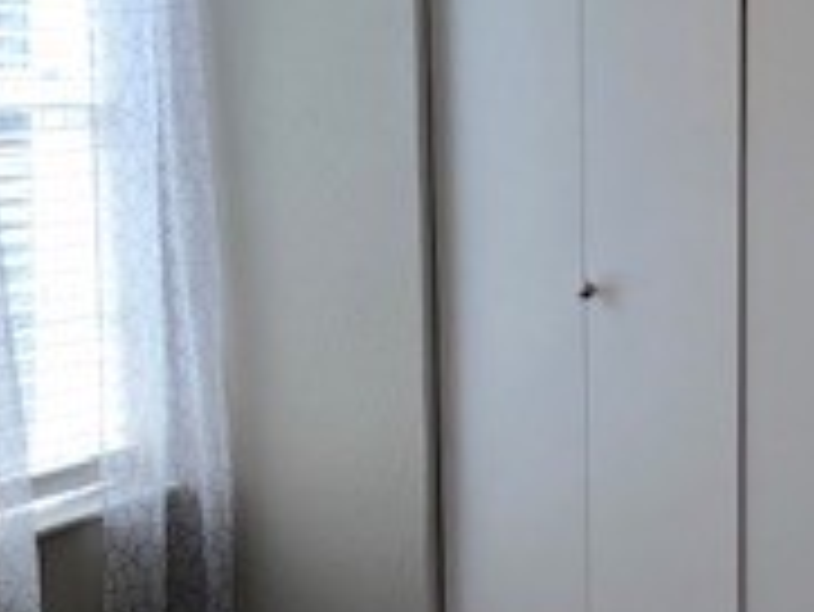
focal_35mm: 99
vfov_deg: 14.9
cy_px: 459
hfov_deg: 19.6
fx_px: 2330
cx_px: 643
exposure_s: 1/120
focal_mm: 3.99
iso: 40
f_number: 1.8
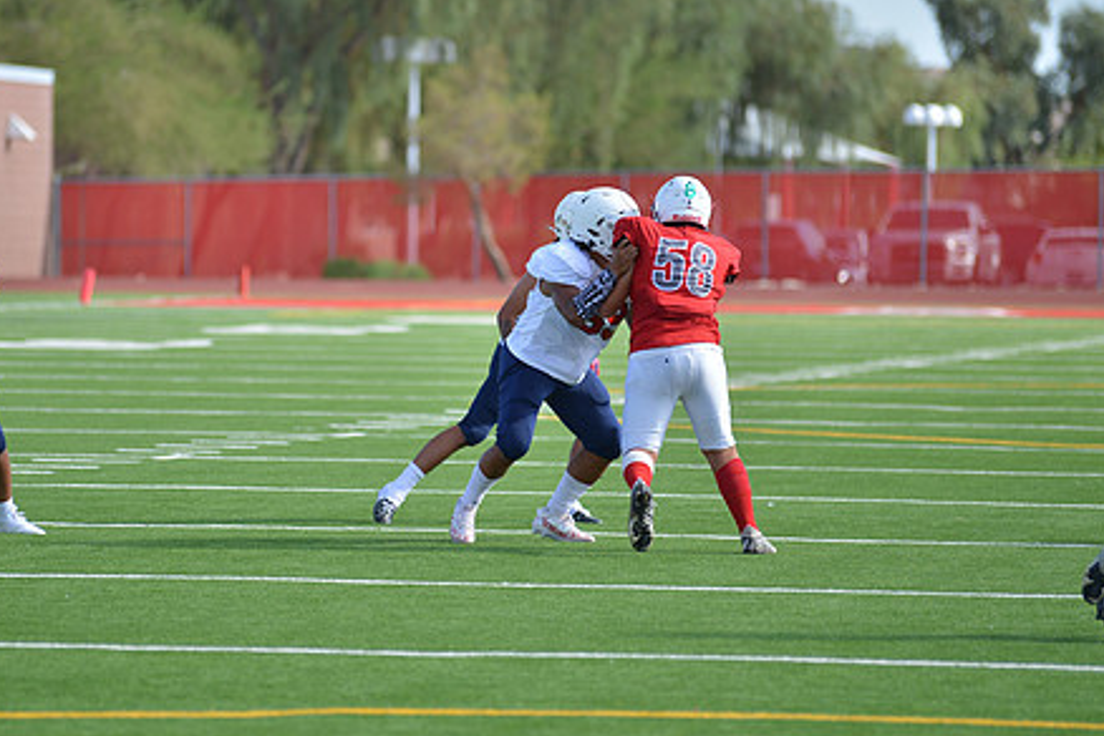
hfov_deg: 7.8
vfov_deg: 5.2
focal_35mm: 265
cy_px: 319
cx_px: 454
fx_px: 8126
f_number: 2.8
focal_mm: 200
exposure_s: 1/1600
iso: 160
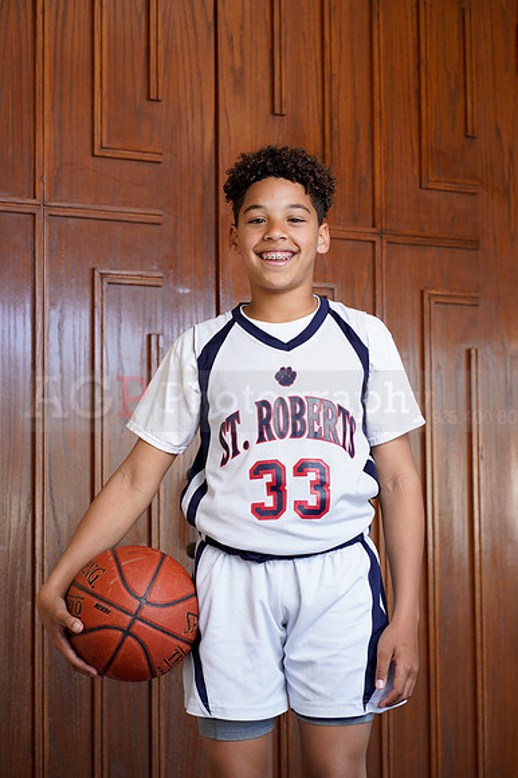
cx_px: 259
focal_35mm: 85
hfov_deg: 16.1
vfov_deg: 23.9
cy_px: 389
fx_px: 1837
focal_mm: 85
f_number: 5.6
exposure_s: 1/60
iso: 200
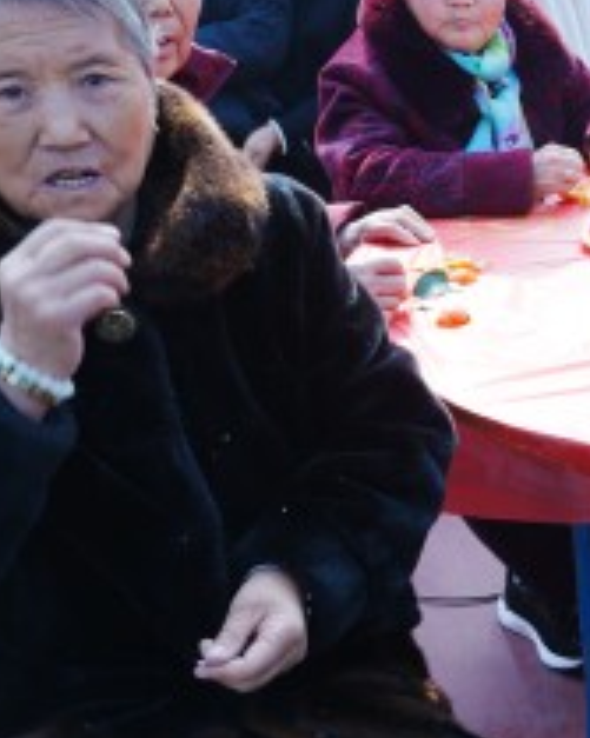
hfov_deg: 21.7
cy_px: 327
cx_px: 714
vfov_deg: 29.1
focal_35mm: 65
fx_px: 1420
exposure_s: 1/125
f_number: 6.3
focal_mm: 29
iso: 100
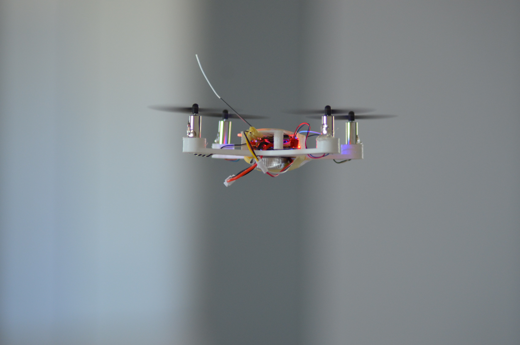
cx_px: 260
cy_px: 172
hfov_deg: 10.6
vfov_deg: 7.0
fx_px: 2811
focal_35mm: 195
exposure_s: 1/200
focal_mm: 130
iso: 800
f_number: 4.2
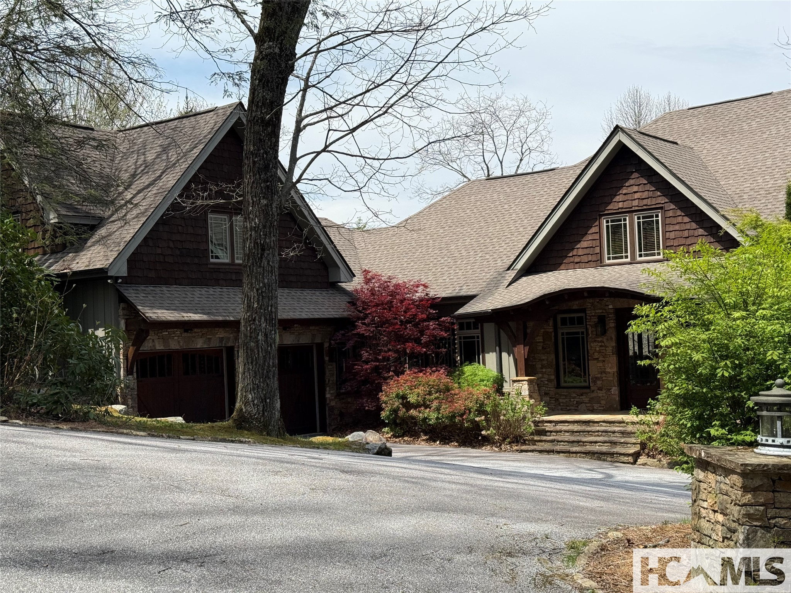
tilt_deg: +2.7
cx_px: 396
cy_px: 296
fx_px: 1097
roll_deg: +2.6
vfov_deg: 30.3
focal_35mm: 48
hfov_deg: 39.7
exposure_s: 1/4098
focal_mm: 6.76
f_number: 1.78
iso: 80
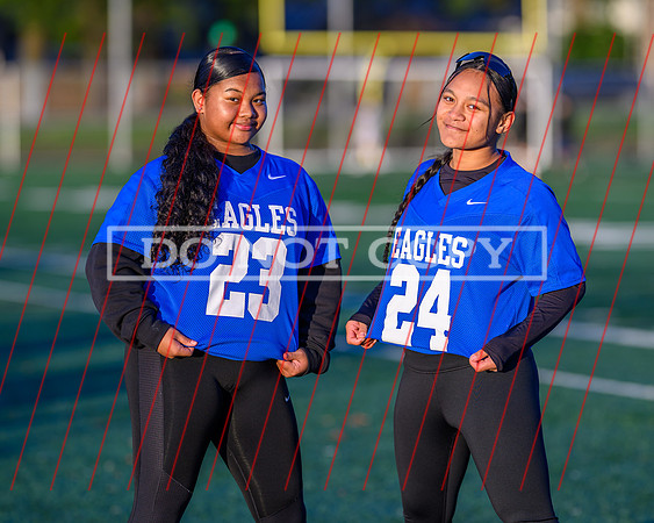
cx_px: 400
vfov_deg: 8.8
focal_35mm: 175
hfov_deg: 11.0
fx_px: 3386
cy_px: 237
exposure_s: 1/1600
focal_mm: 135
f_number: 1.8
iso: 100
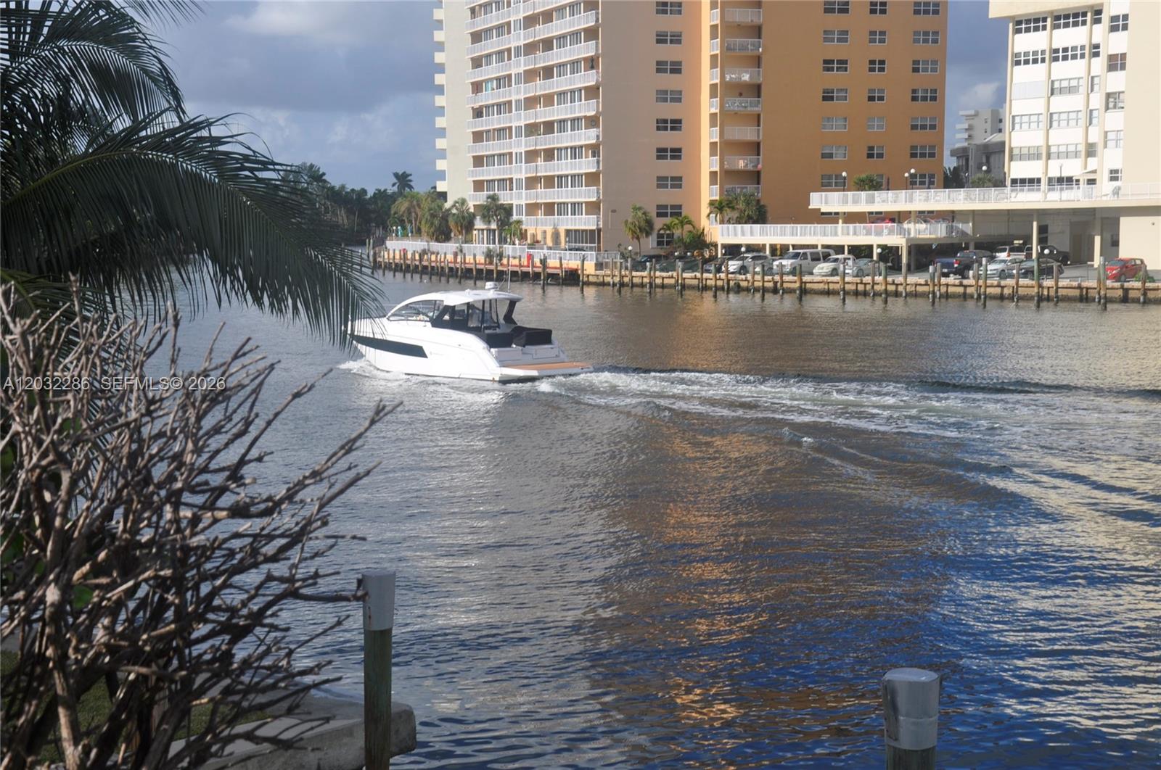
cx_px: 580
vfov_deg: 21.5
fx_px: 2029
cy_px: 385
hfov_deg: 31.9
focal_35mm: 63
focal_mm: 42
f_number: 14
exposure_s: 1/200
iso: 200
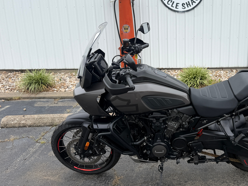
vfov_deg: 39.6
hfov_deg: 50.1
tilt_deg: -11.4
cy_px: 84
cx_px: 173
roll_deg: +1.3
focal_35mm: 36
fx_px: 258
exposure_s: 1/1812
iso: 80
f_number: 1.78
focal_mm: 6.76
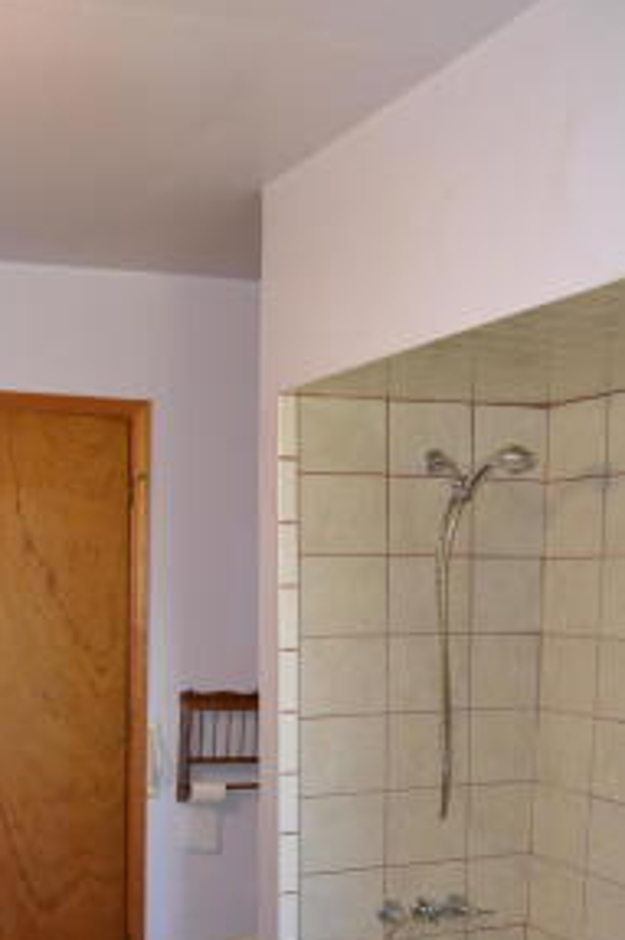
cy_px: 722
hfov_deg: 29.5
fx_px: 1173
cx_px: 172
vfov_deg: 42.1
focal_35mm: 45
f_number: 3.5
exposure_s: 1/60
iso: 1000
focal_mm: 18
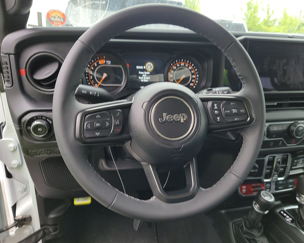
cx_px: 161
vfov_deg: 54.9
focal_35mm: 26
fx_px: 234
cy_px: 123
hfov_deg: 66.0
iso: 123
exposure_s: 1/59
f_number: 1.8
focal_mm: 6.7
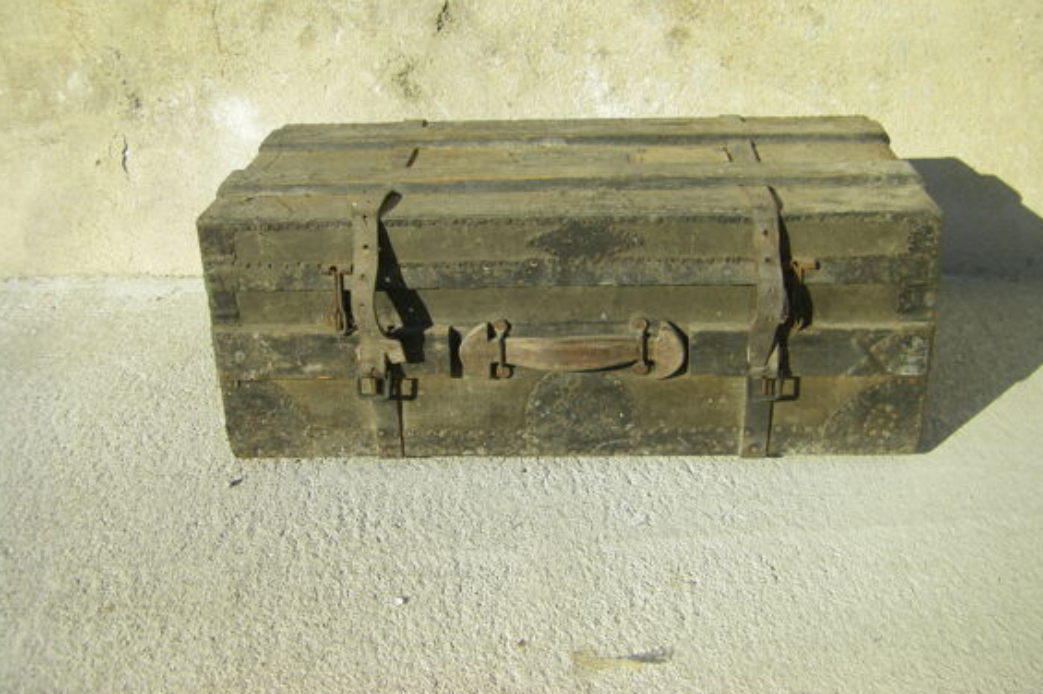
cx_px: 546
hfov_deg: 46.4
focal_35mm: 42
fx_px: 1216
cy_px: 323
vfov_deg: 31.8
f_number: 7
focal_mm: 6.3
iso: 64
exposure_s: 1/200
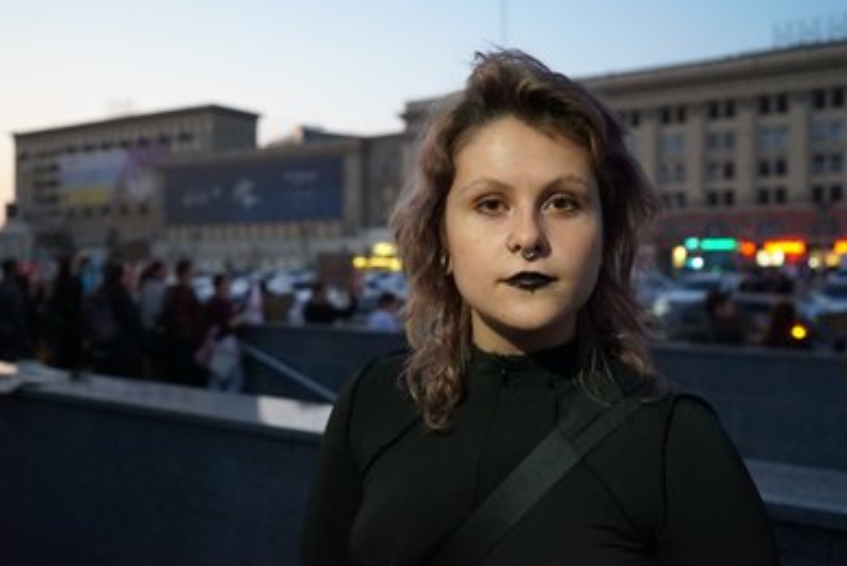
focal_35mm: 34
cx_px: 432
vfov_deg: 38.9
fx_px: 800
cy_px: 290
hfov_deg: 55.8
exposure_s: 1/160
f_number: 4
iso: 10000
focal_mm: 33
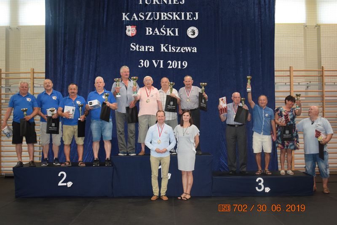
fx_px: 393
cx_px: 168
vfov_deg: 31.9
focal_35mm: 42
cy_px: 112
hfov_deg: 46.4
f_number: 4.2
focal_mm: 28
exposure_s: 1/60
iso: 1400
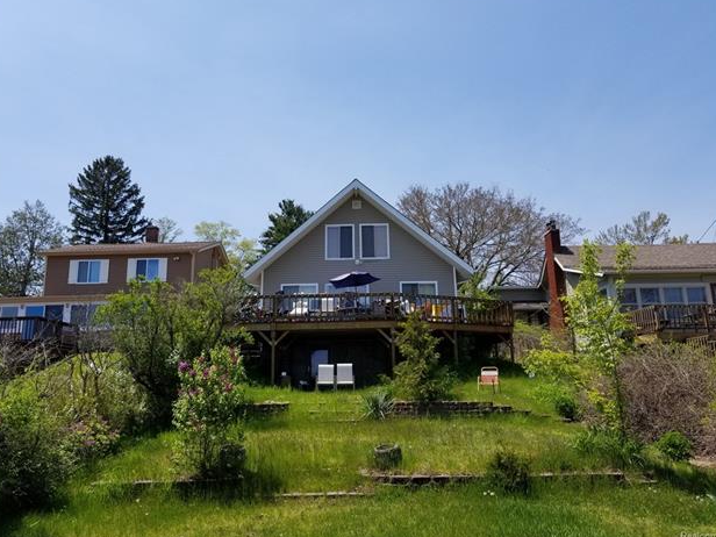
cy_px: 264
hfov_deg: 65.3
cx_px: 356
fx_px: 558
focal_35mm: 27
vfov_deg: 51.4
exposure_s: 1/2472
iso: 50
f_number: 1.7
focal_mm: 4.25
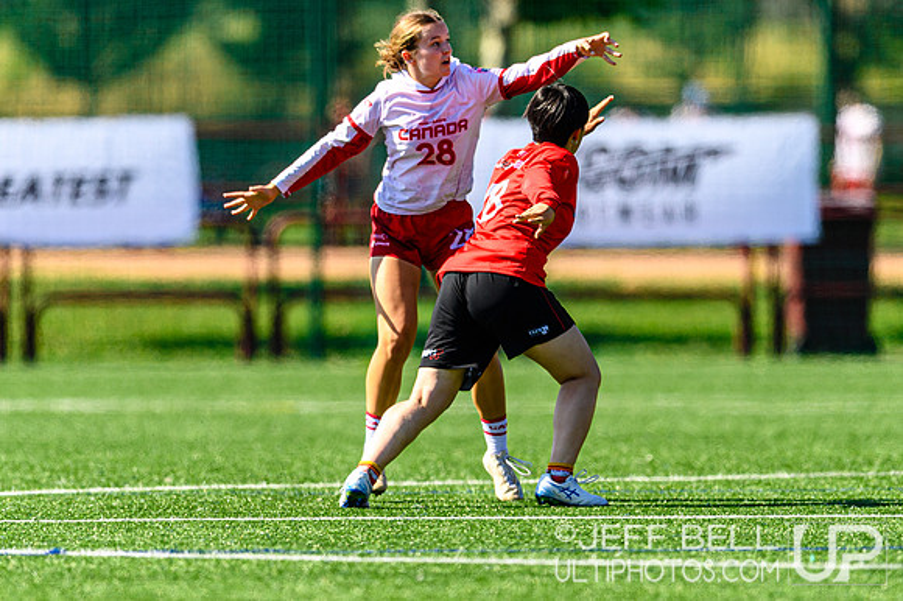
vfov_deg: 2.1
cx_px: 467
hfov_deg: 3.1
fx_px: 16549
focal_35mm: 660
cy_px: 379
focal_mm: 400
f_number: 3.2
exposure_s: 1/1600
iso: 100
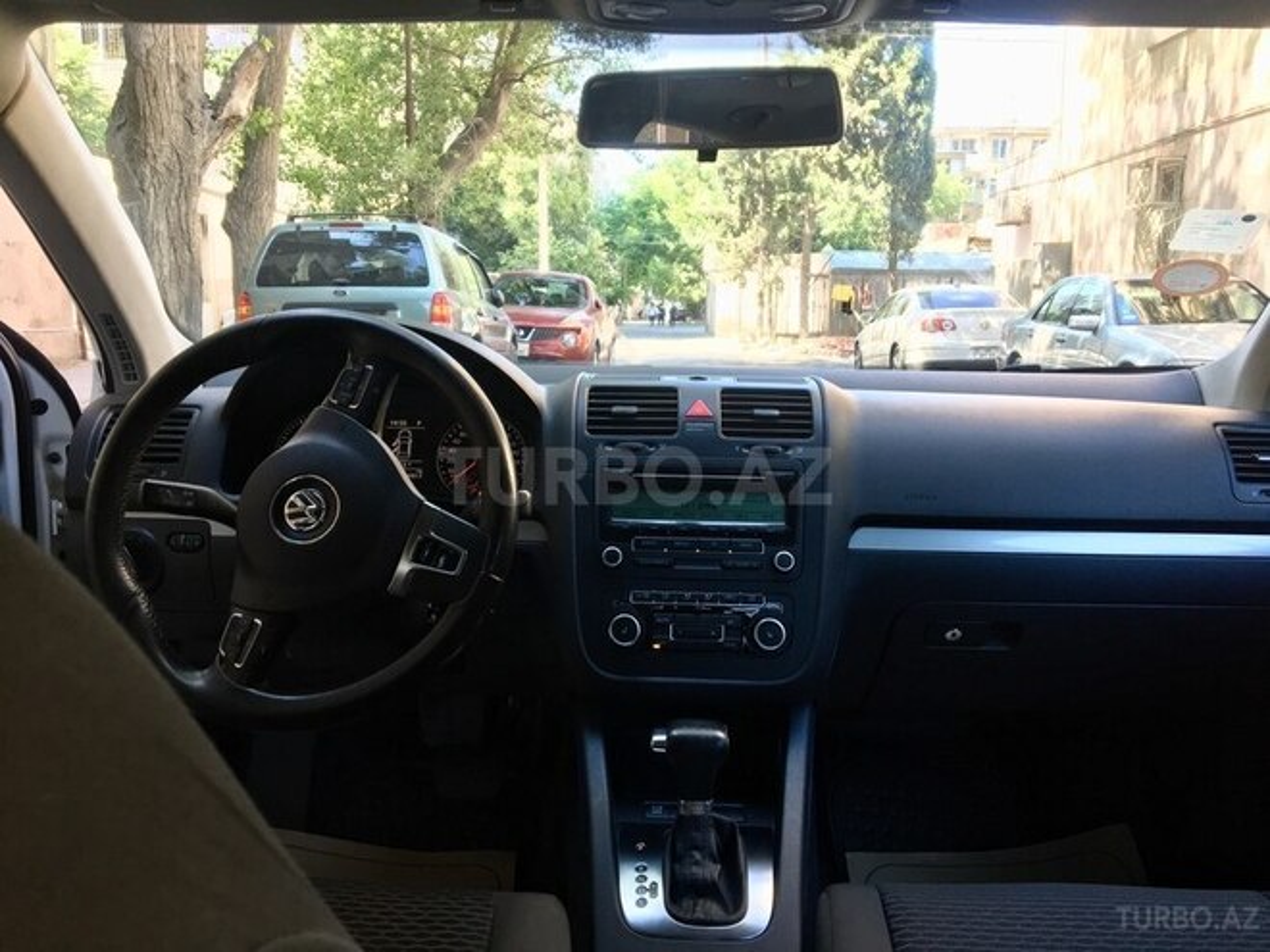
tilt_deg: -8.7
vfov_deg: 48.2
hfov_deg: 61.7
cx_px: 635
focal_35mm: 29
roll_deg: -1.2
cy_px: 476
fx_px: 1064
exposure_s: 1/100
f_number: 2.2
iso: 40
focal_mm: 4.15
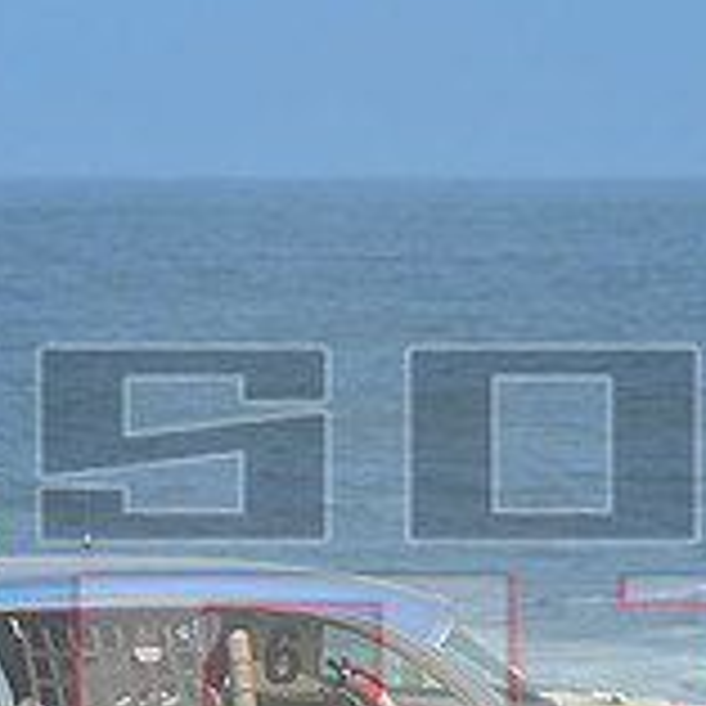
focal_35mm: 634
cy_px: 558
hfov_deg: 2.8
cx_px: 265
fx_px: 14619
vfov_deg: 2.8
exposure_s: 1/640
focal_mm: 135
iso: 200
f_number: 7.1
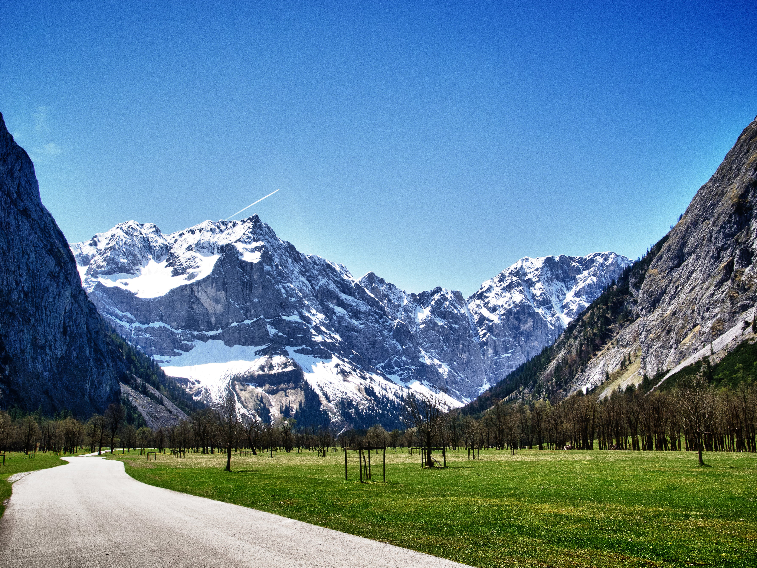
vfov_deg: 36.8
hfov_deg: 47.9
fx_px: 853
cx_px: 377
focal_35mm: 39
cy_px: 280
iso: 100
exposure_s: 1/1000
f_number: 4.5
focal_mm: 8.1
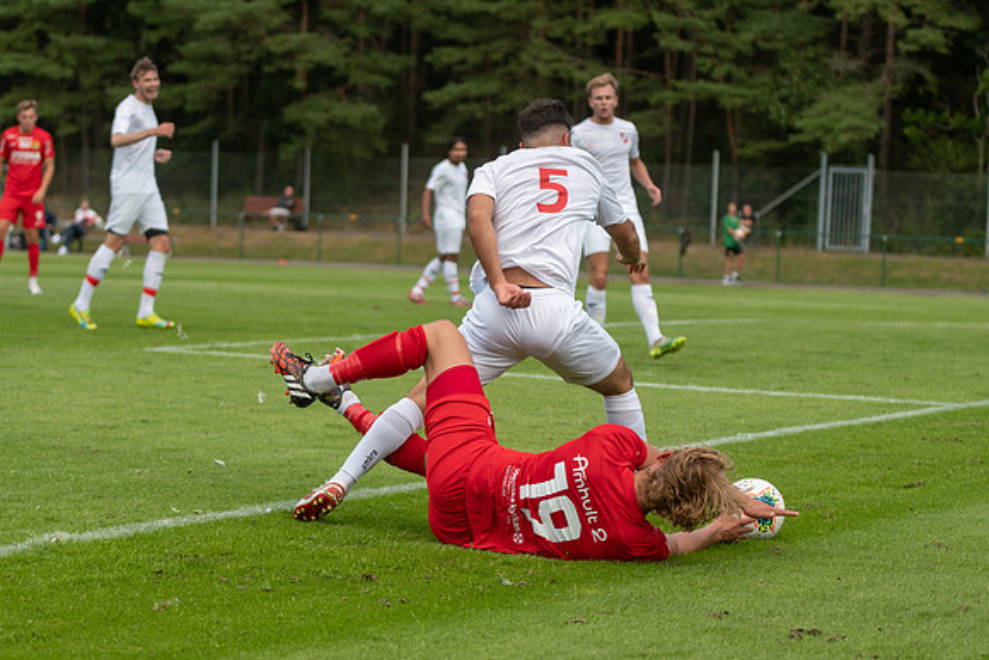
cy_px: 330
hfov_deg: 19.5
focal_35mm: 105
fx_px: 2885
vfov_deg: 13.0
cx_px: 494
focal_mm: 70
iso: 200
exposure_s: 1/1600
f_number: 3.2
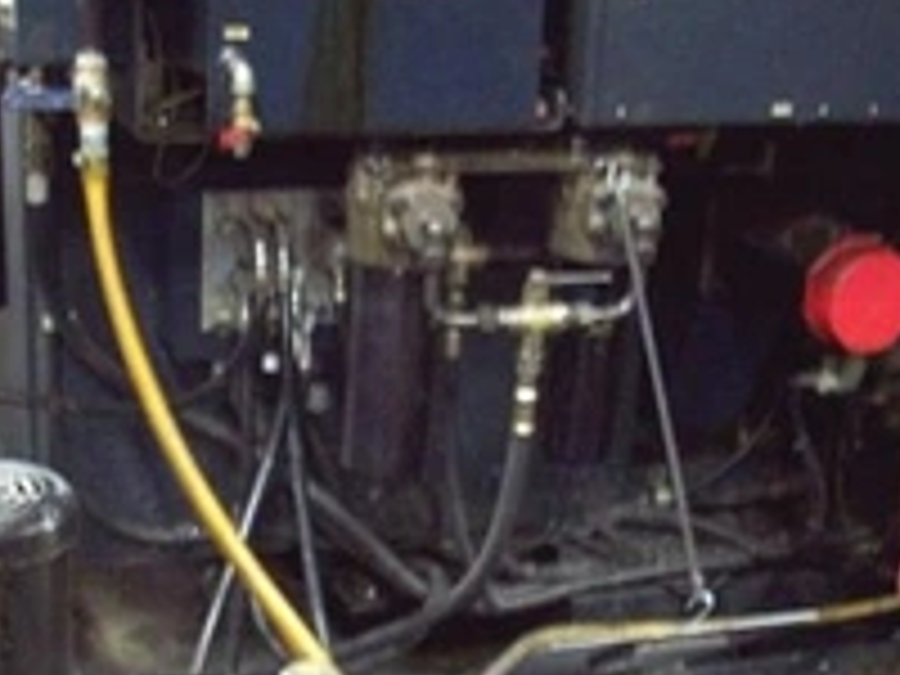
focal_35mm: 74
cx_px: 338
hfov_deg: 26.2
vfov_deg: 19.7
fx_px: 1924
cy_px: 544
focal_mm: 6.2
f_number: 2.8
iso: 200
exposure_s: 1/8
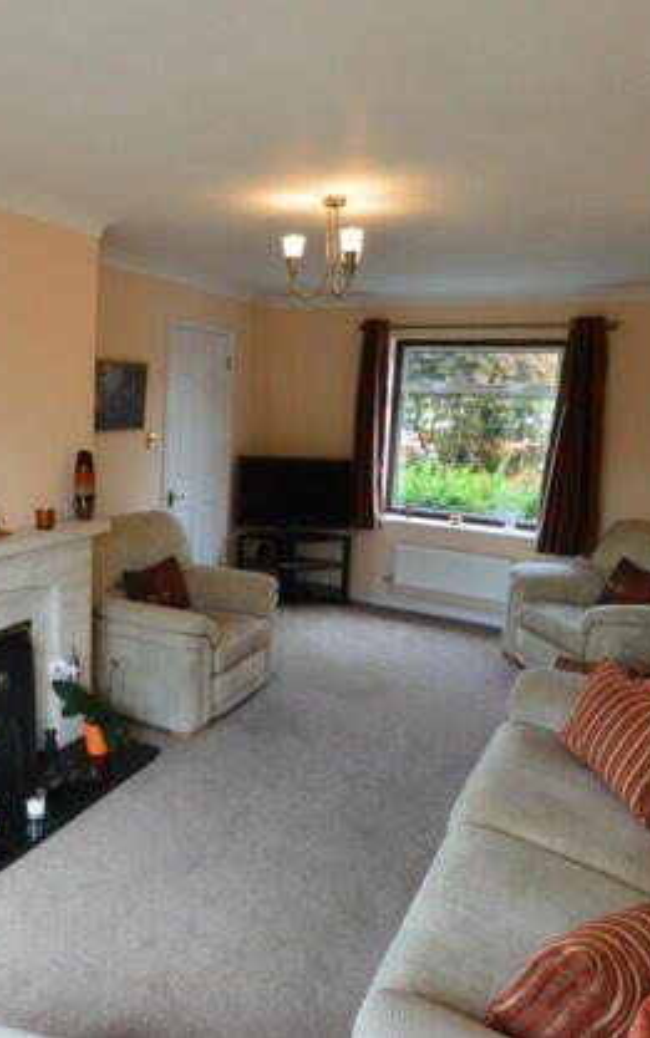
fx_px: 680
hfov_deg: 50.4
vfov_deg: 74.7
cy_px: 498
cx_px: 227
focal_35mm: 24
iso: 800
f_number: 8
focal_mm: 10
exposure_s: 1/60
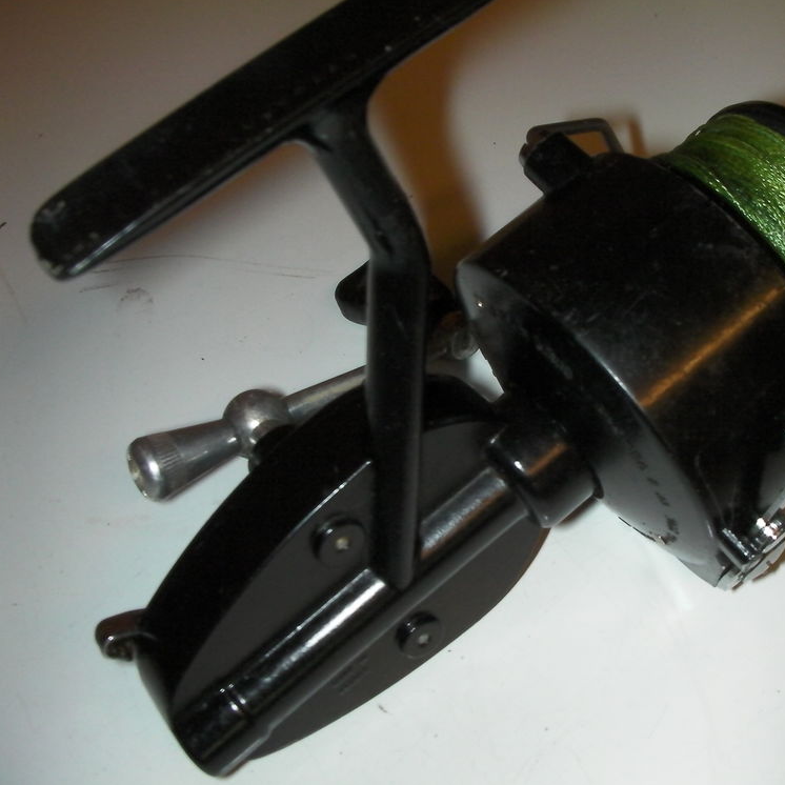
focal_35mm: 45
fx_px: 1155
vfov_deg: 37.6
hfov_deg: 37.2
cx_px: 509
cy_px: 392
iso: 200
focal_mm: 6.3
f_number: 5.6
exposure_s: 1/30
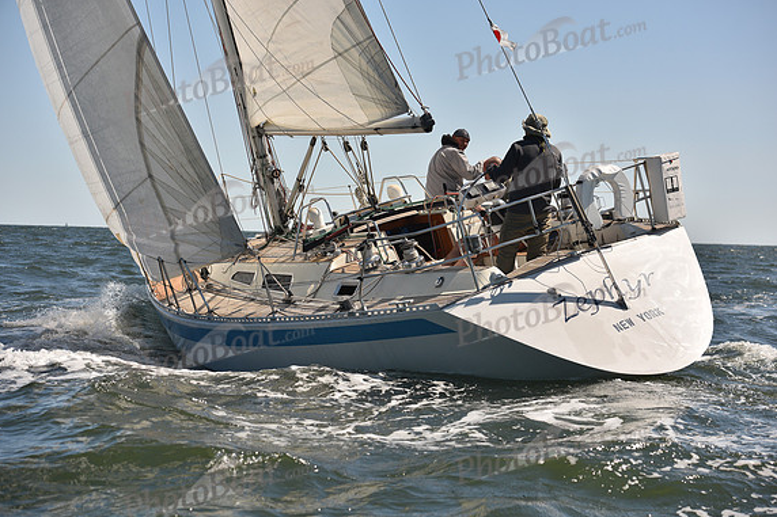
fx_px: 1532
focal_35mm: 71
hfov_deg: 28.5
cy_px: 260
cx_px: 386
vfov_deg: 19.2
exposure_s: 1/1250
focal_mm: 70
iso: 250
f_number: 4.5
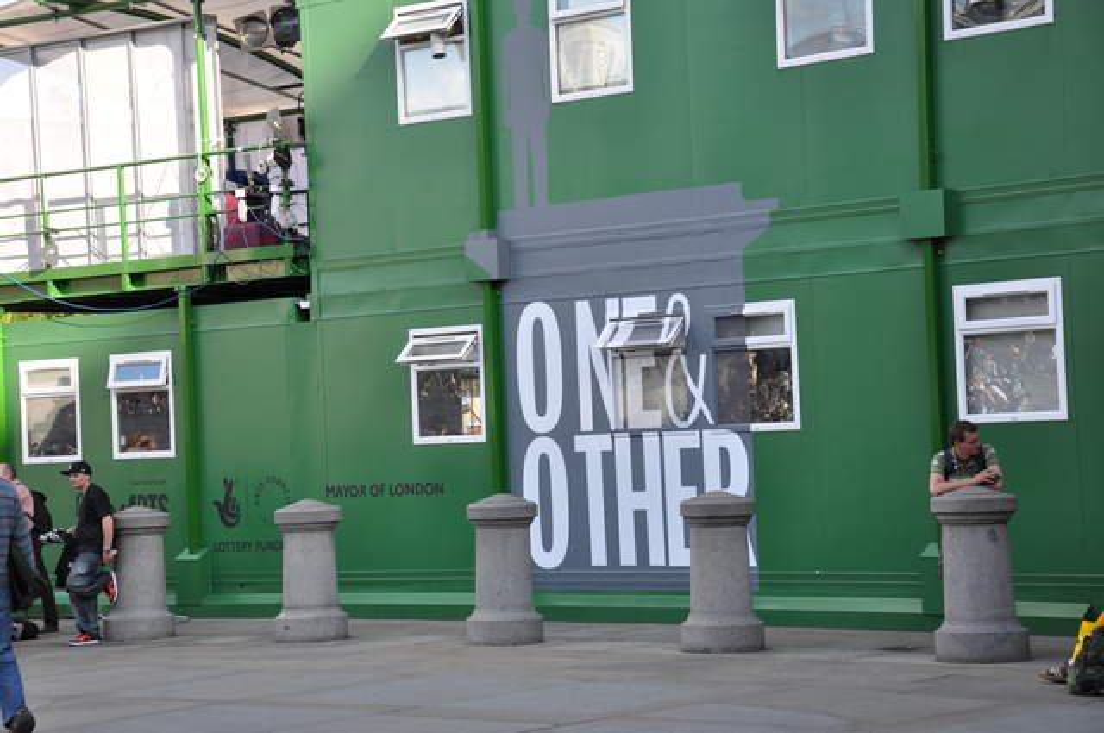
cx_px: 552
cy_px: 366
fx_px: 2665
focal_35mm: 87
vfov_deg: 15.7
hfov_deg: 23.4
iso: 200
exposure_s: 1/200
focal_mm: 58
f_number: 6.3
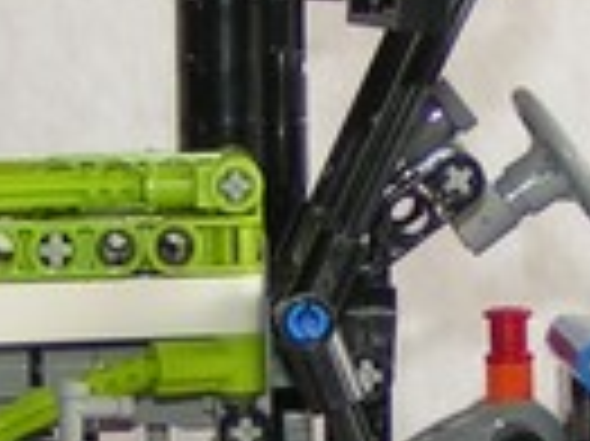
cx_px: 410
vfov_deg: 7.9
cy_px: 513
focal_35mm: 186
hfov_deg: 10.6
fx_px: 3167
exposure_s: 1/60
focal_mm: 5.8
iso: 50
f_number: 2.8
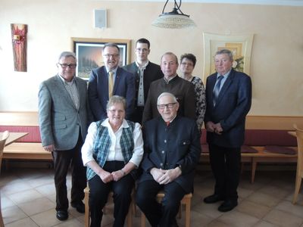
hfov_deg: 58.4
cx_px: 152
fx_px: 271
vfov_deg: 45.4
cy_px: 114
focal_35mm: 31
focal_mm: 5.5
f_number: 2.6
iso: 640
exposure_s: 1/8
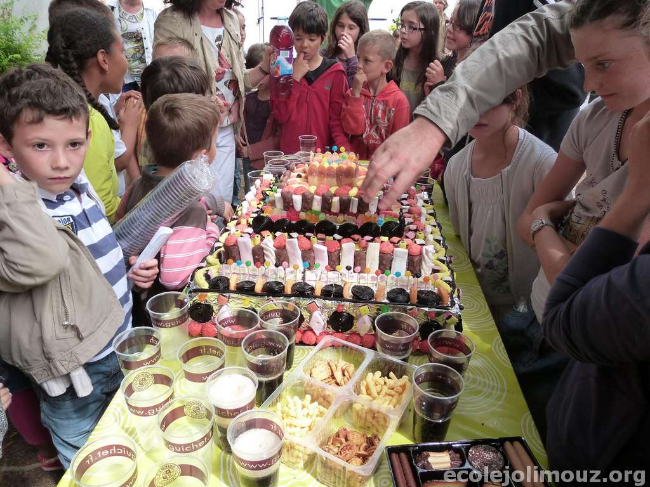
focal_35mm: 25
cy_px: 244
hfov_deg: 69.4
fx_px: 469
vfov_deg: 54.9
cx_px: 325
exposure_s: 1/125
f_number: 4
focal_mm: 4.5
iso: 160
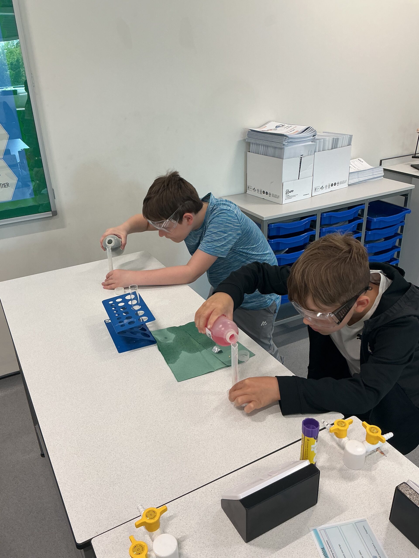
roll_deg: +3.2
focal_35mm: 29
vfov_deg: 61.7
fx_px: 468
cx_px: 210
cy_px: 279
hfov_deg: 48.2
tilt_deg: -25.7
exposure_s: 1/100
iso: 50
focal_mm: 3
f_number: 1.8
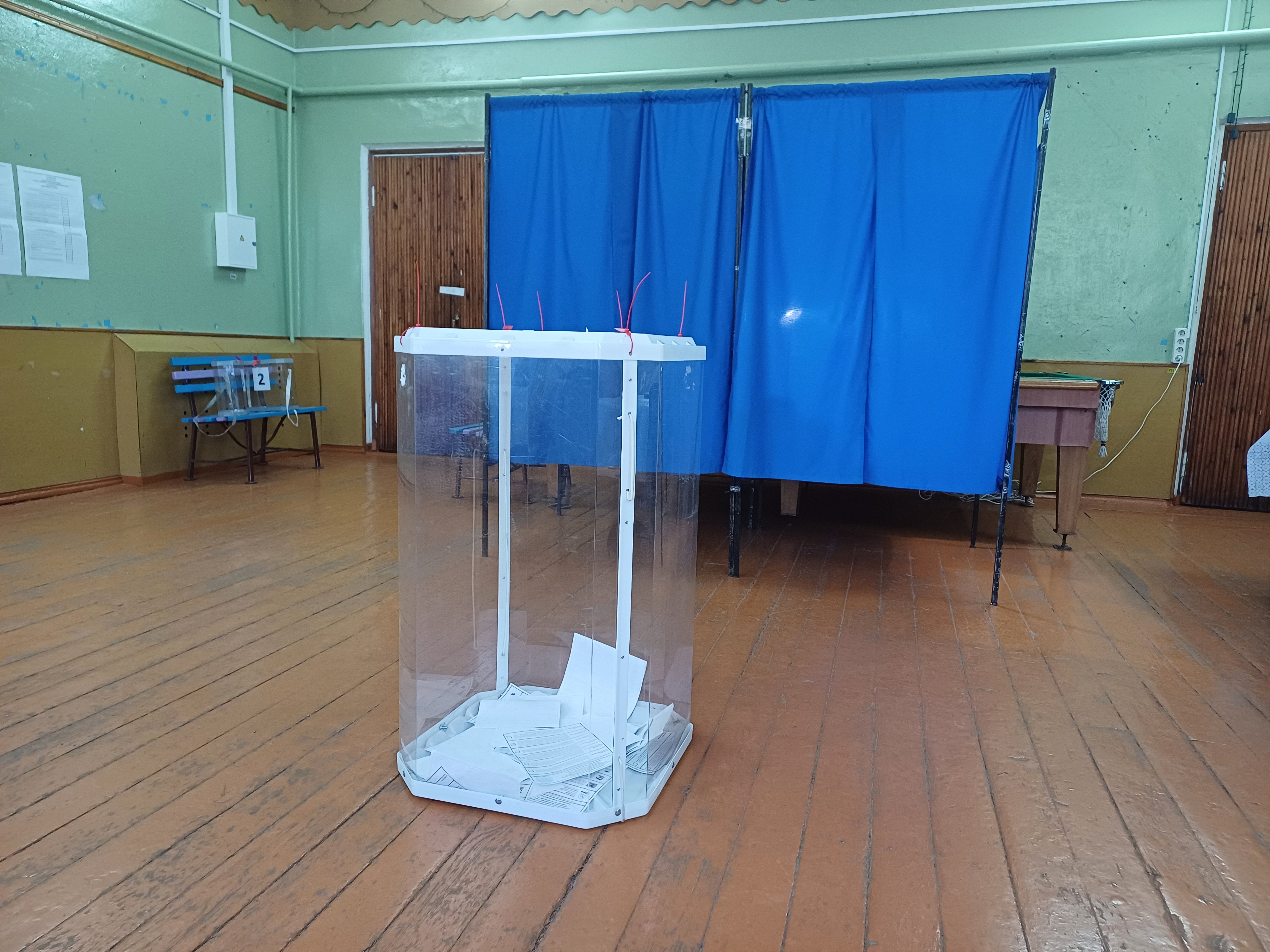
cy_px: 476
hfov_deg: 69.4
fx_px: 917
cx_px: 635
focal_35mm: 25
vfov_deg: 54.9
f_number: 1.8
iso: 400
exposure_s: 1/25
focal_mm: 4.65
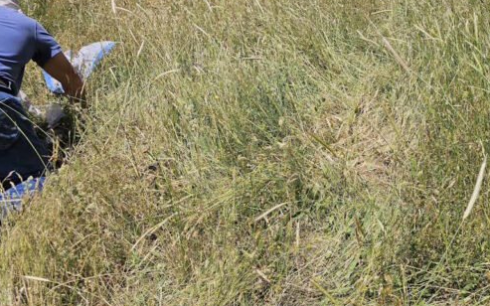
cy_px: 97
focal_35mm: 38
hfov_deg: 50.5
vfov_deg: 33.2
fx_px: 507
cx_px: 331
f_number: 1.7
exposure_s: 1/1290
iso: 10
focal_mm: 6.3
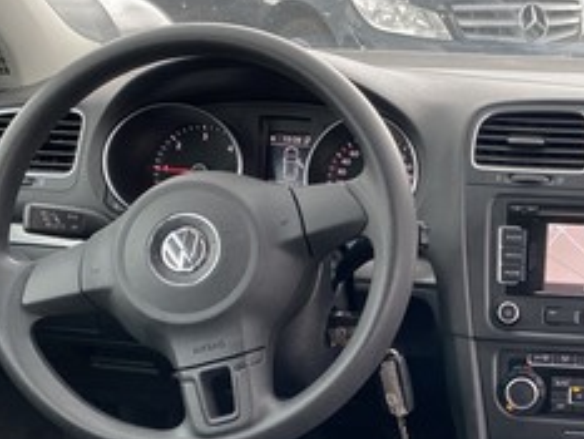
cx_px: 529
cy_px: 305
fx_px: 962
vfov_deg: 25.5
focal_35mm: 57
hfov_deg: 32.1
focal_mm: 4.25
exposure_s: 1/120
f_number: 1.8
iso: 100
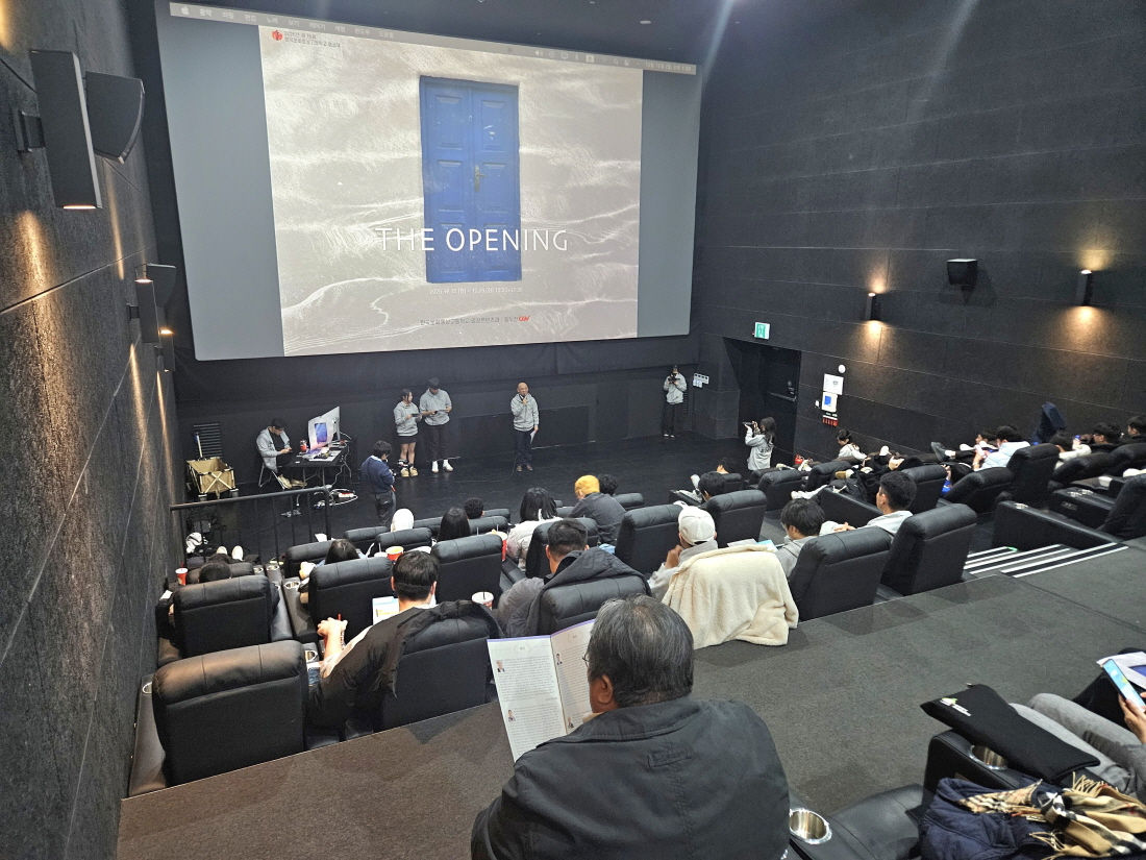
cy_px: 430
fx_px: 761
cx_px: 573
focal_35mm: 23
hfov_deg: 73.9
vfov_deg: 58.9
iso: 640
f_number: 1.8
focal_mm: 5.4
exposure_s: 1/24
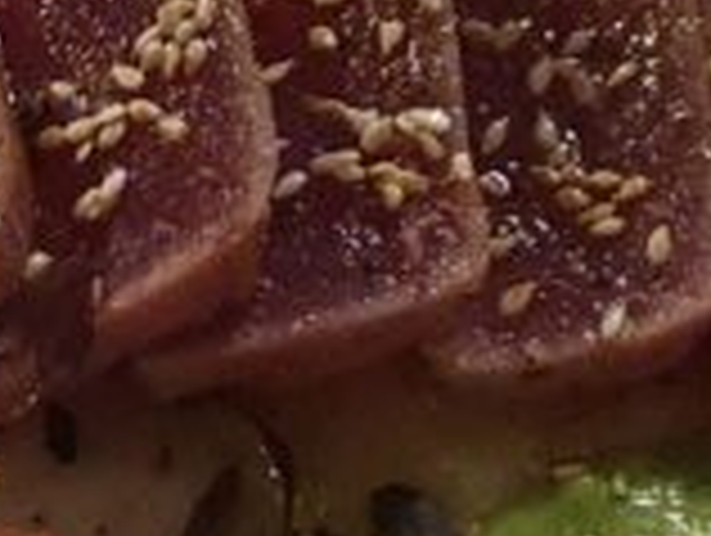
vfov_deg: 8.7
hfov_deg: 11.6
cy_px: 806
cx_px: -68
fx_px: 3456
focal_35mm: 168
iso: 640
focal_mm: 4.32
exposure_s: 1/25
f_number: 1.5
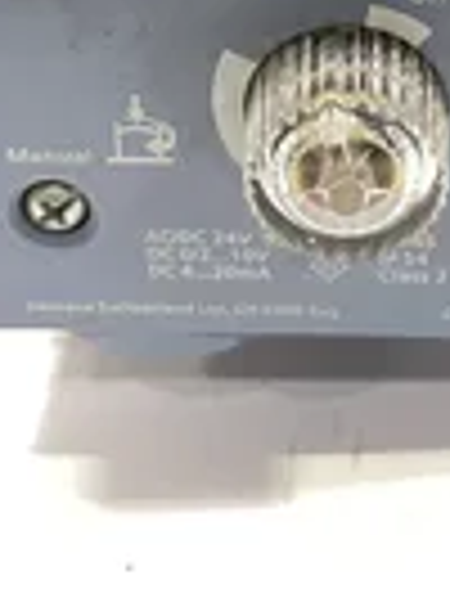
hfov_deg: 18.7
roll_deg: -1.9
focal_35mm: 78
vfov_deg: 23.3
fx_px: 1350
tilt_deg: -23.6
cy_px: -76
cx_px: 378
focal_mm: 4.2
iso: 320
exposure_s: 1/40
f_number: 1.6
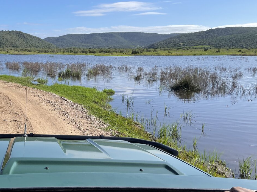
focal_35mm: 40
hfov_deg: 45.2
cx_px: 65
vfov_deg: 35.9
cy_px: 86
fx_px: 297
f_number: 1.6
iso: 32
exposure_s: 1/3300
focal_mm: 4.2
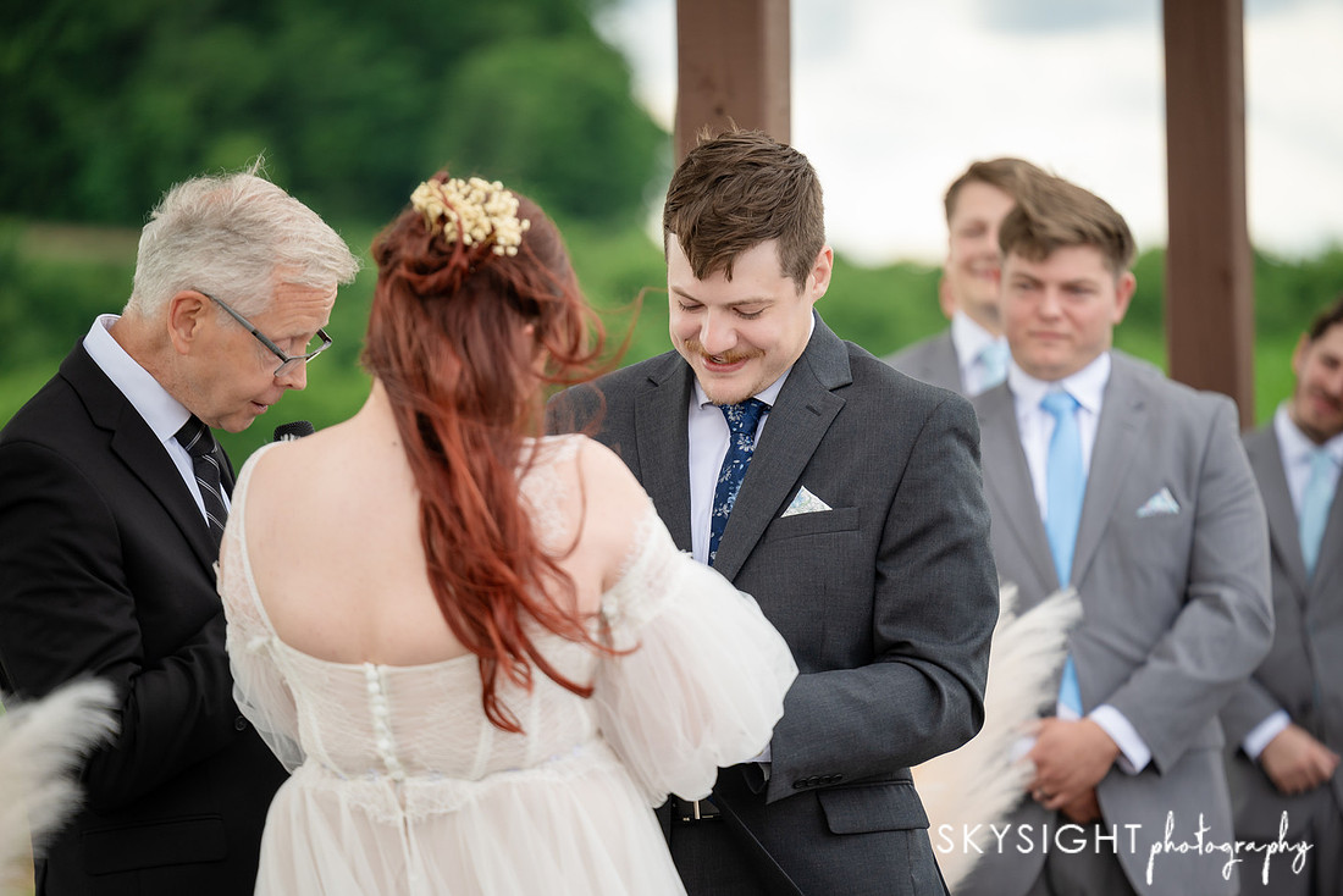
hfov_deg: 12.9
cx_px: 672
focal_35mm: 159
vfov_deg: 8.7
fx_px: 5923
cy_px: 448
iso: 200
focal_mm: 154
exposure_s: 1/800
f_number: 2.8
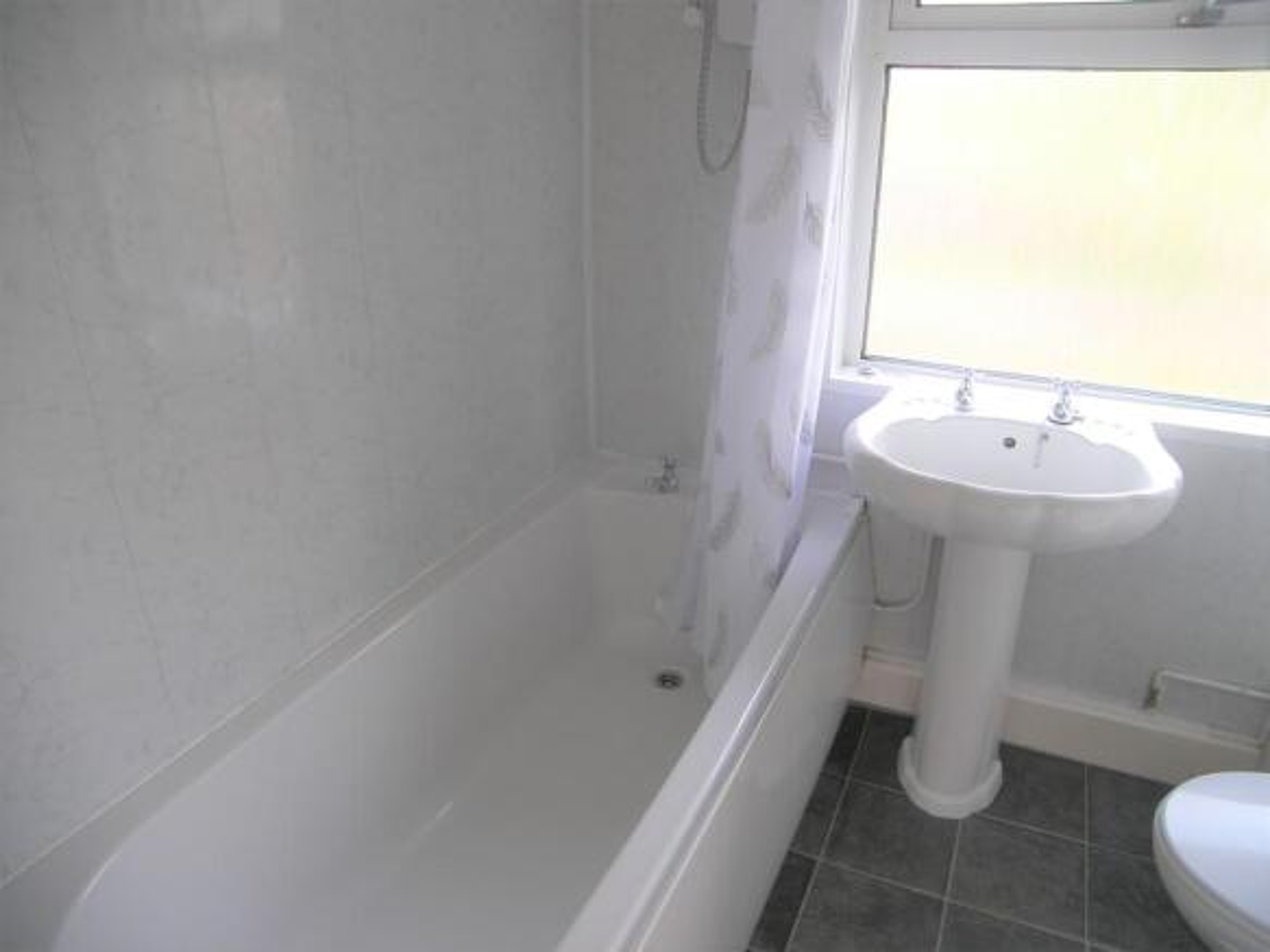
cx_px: 635
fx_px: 954
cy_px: 476
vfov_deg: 53.0
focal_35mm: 26
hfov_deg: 67.3
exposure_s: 1/40
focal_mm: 5.5
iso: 50
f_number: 2.8
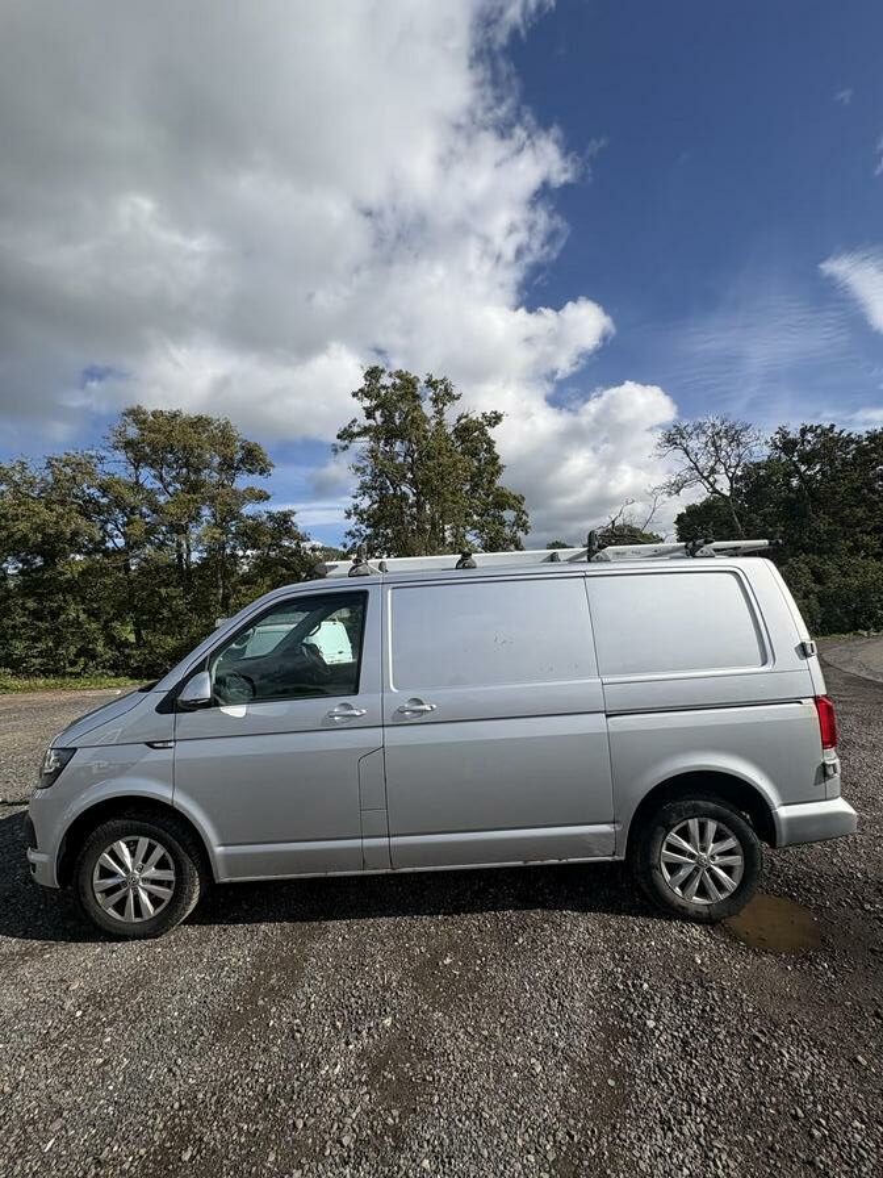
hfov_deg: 85.7
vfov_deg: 102.1
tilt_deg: +16.5
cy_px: 589
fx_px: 476
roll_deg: +4.3
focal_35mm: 14
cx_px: 442
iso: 50
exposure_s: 1/2874
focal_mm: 2.22
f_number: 2.2
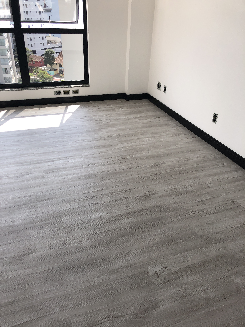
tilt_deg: -30.6
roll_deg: -3.6
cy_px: 164
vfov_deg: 63.4
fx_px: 264
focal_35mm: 28
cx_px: 122
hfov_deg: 49.7
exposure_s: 1/161
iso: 20
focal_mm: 4
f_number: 1.8
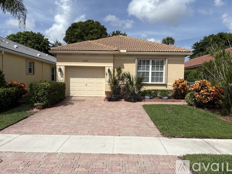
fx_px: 174
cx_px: 116
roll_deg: -1.1
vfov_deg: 53.0
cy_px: 87
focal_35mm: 26
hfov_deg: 67.3
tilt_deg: -1.3
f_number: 1.6
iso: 50
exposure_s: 1/6993
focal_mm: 5.96
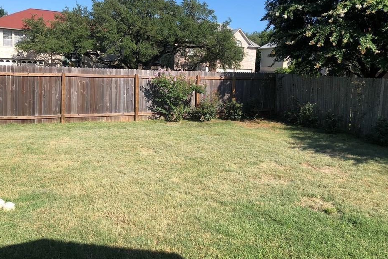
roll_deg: -3.0
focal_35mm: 32
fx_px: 345
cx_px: 184
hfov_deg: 58.7
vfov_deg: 41.1
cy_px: 121
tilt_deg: -8.3
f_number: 1.8
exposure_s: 1/1263
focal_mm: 3.99
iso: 20
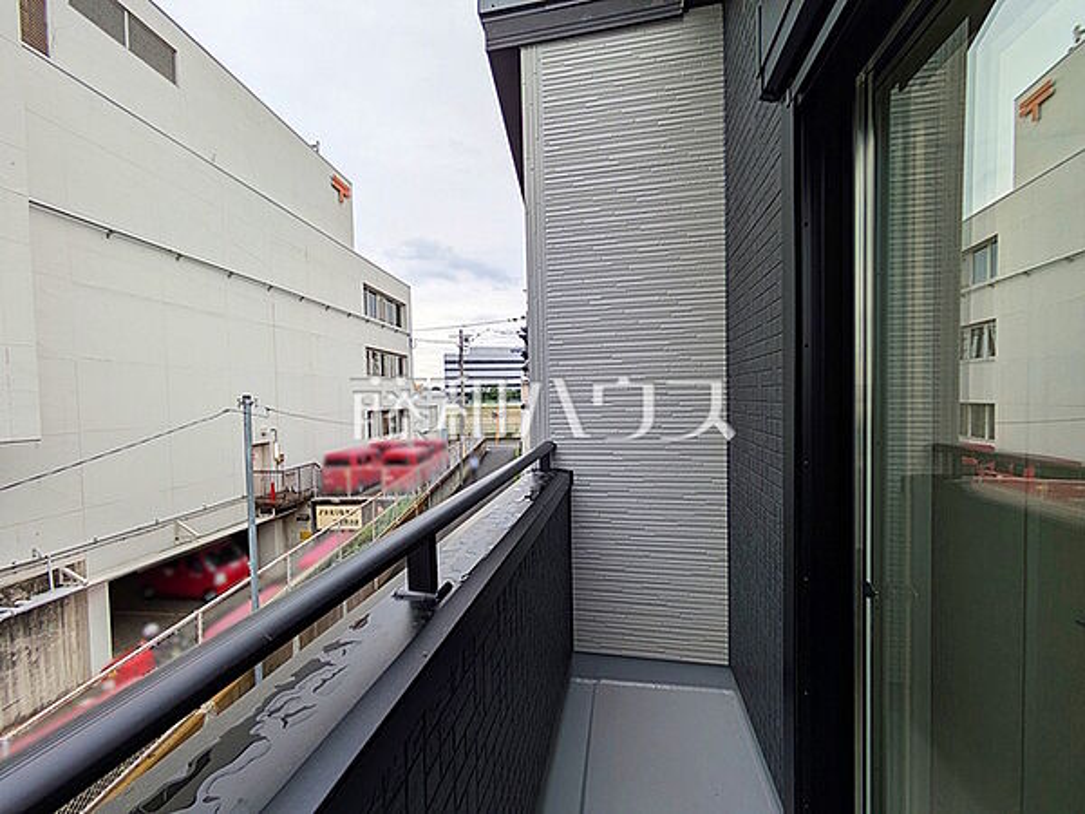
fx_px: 439
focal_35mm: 14
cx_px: 542
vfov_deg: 85.7
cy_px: 407
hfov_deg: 102.1
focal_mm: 1.83
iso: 50
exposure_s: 1/629
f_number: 2.2
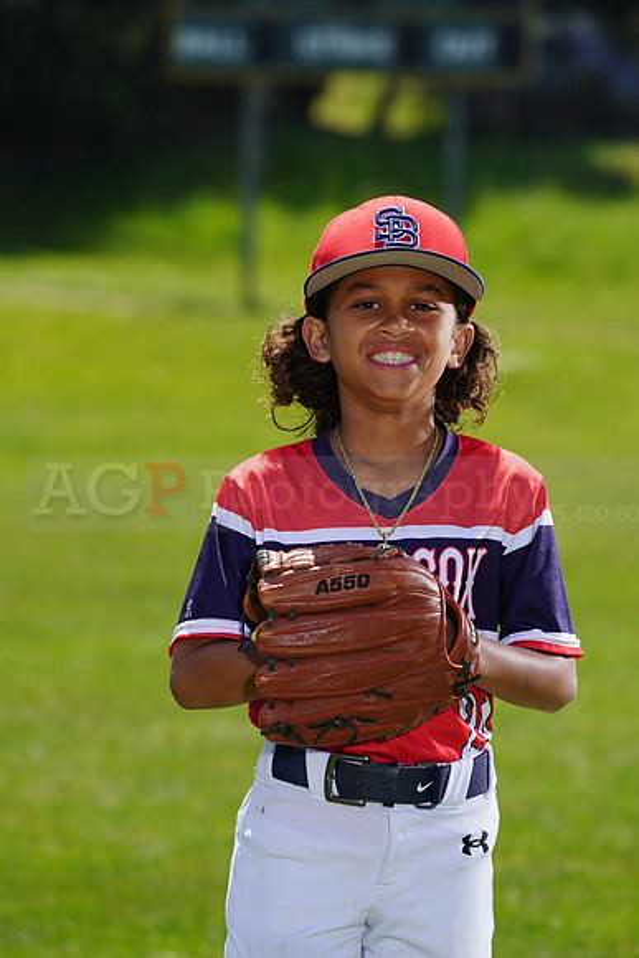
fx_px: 5481
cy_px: 479
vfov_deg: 10.0
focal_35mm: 206
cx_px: 320
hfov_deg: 6.7
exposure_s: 1/250
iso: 100
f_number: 7.1
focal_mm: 206
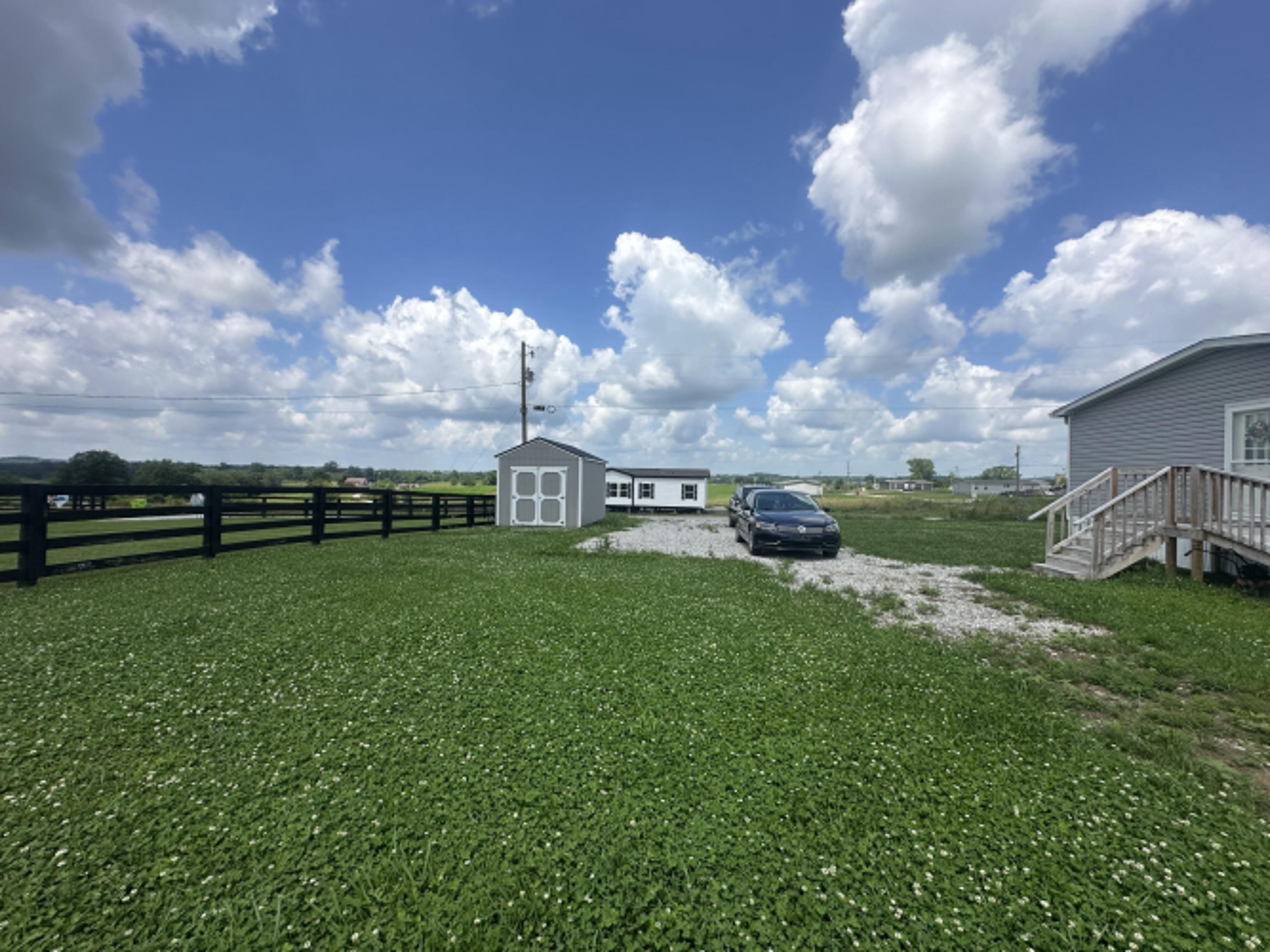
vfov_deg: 85.7
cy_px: 476
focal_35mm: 14
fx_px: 514
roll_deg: -0.1
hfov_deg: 102.1
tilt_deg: +0.3
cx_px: 635
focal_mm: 2.22
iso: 40
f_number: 2.2
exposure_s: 1/2817
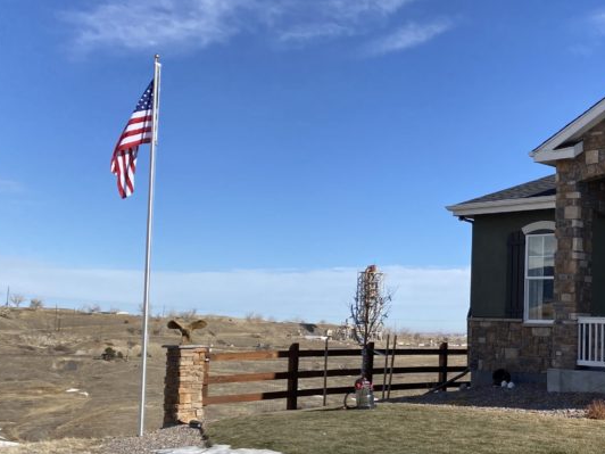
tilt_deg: +5.3
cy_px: 237
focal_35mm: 50
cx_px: 511
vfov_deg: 29.1
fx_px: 874
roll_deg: -1.0
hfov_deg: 36.5
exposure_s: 1/3135
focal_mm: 4.25
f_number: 1.8
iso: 32
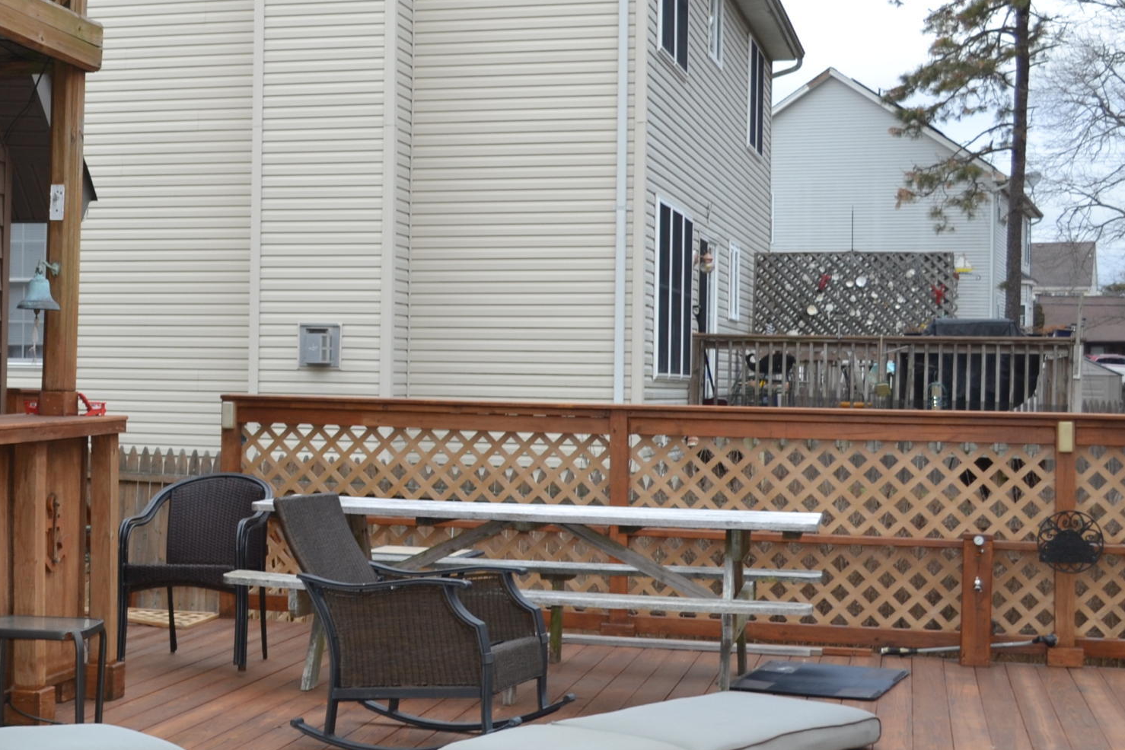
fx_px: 2093
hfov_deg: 29.2
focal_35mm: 67
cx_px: 177
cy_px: 327
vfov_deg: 20.3
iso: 160
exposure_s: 1/125
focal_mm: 22
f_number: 4
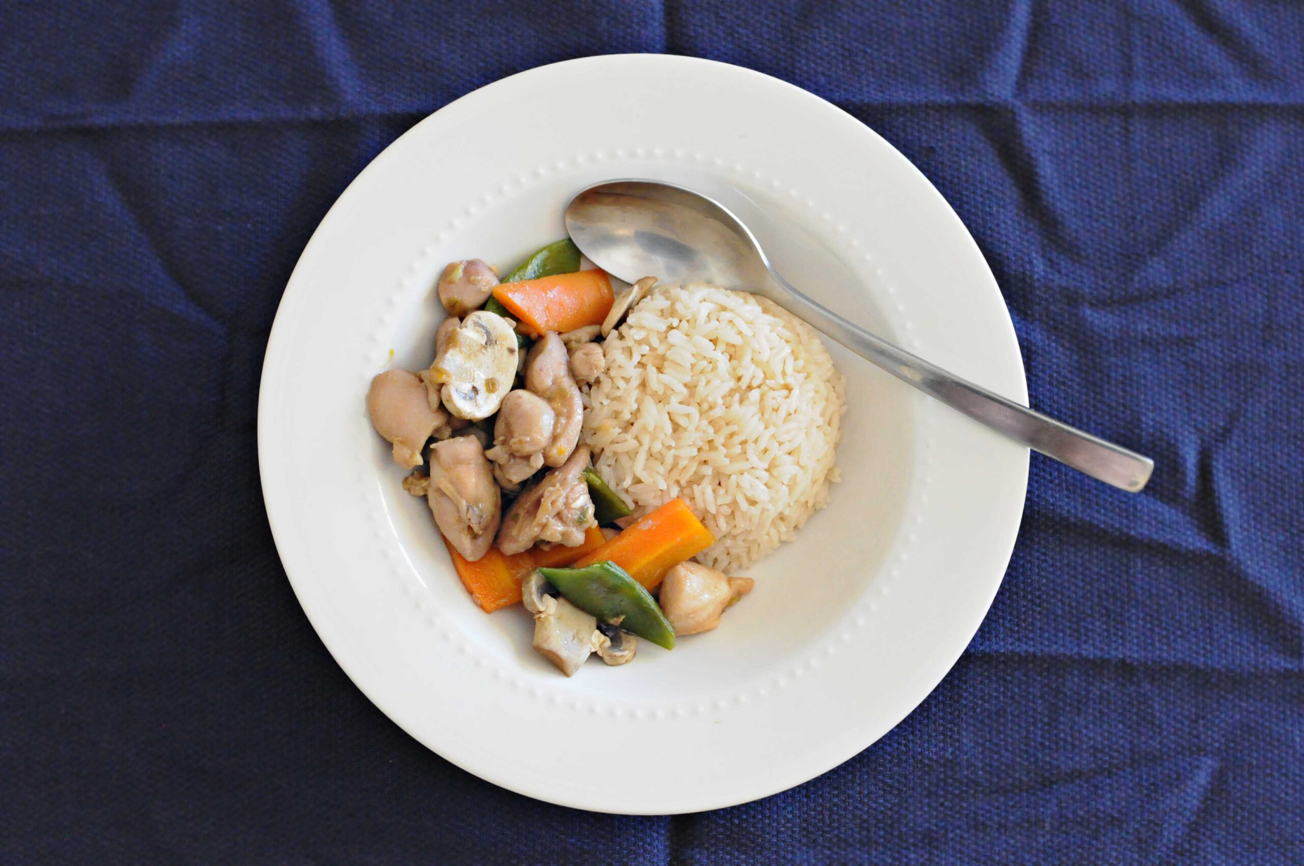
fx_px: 2713
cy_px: 433
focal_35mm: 75
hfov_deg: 27.0
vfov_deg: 18.1
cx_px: 652
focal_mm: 50
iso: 3200
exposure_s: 1/30
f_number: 5
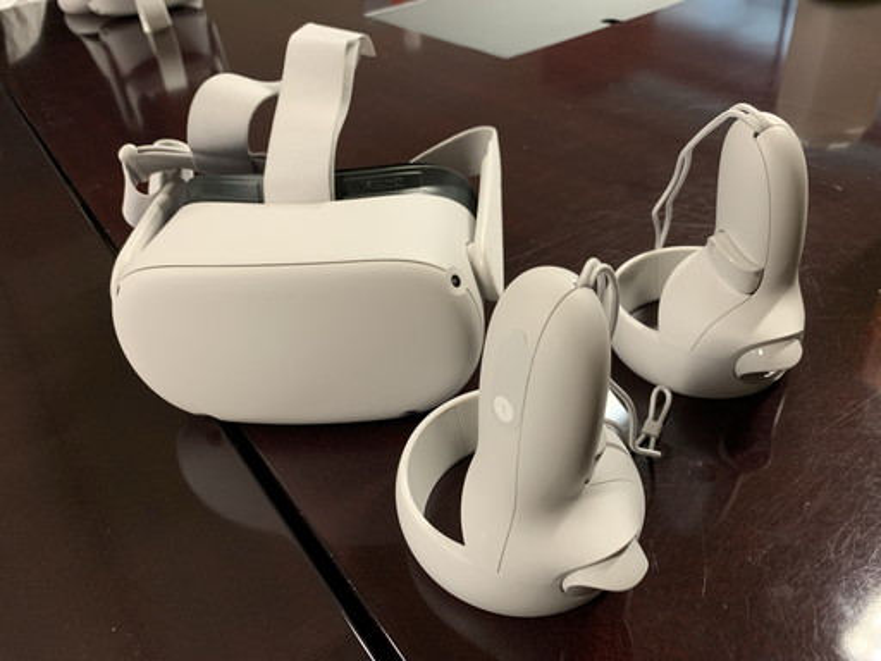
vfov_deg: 53.1
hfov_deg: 67.3
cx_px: 440
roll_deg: +5.2
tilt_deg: -37.6
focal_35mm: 26
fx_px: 662
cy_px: 330
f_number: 1.8
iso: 400
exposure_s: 1/50
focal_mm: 4.25
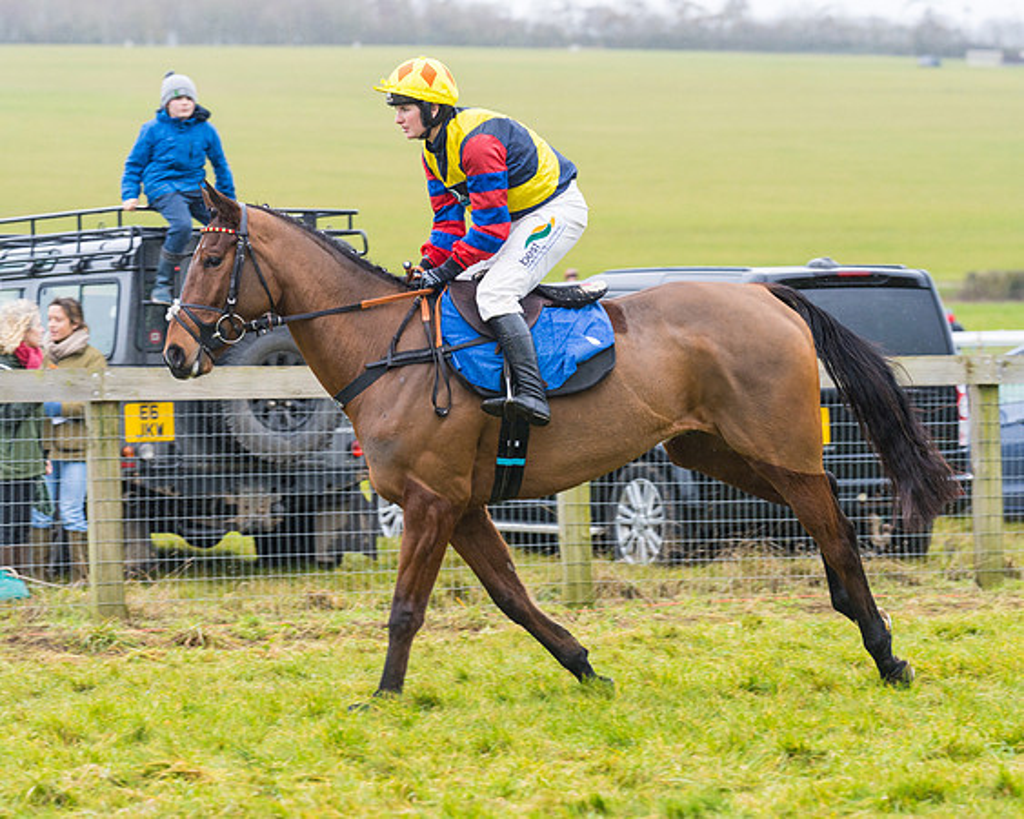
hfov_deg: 12.7
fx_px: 4606
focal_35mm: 152
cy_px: 410
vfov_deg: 10.2
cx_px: 455
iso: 800
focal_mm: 135
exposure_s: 1/500
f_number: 4
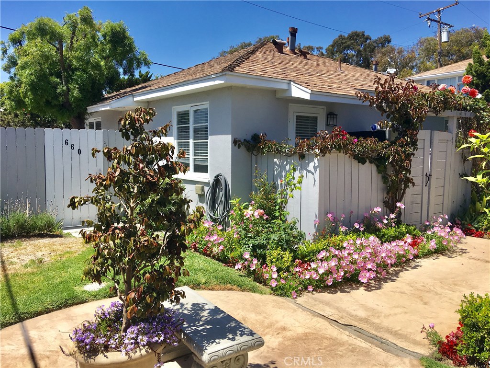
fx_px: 411
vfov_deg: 48.2
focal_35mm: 29
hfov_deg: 61.7
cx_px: 245
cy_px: 184
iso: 25
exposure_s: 1/1832
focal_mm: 4.15
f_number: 2.2
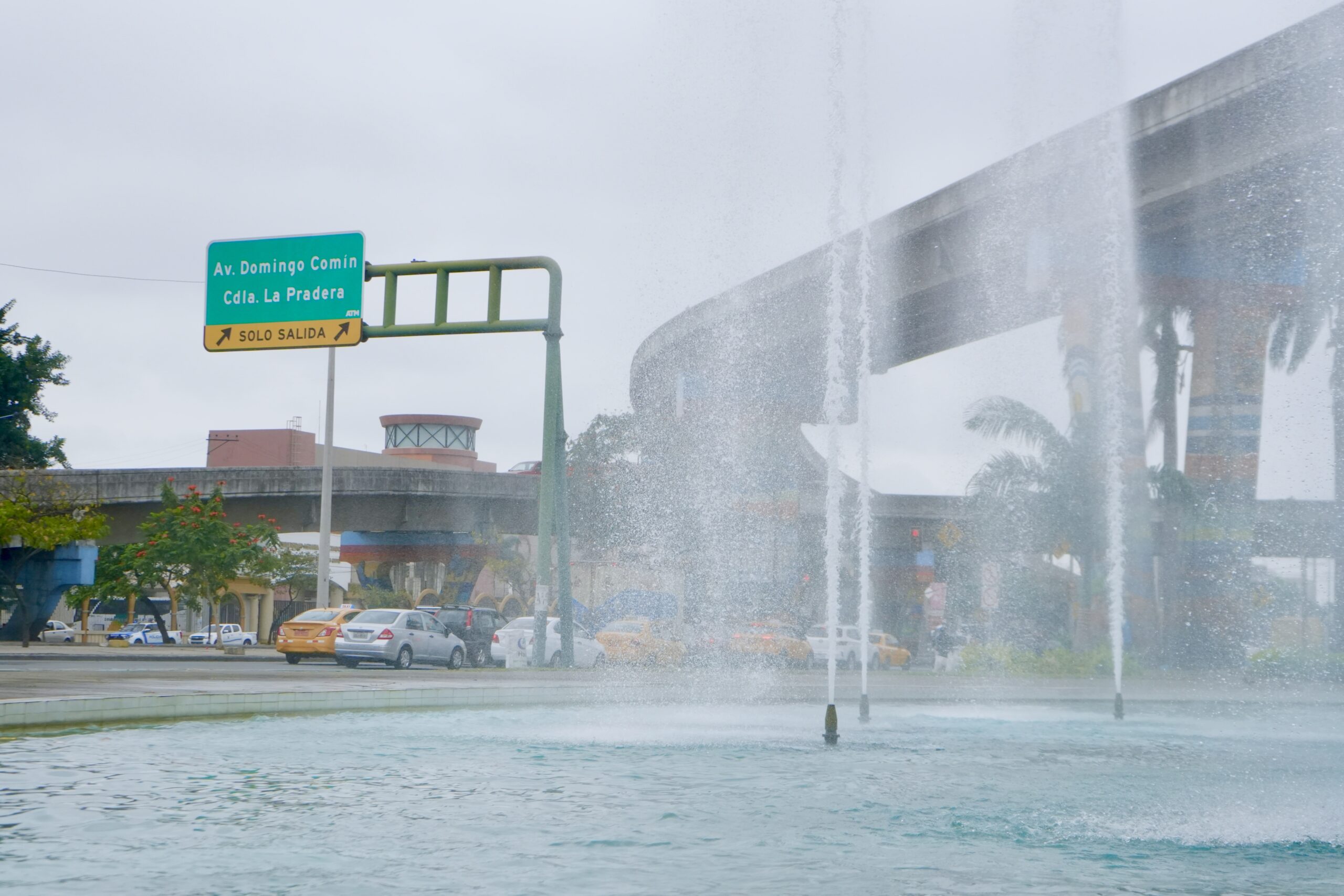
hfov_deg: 31.9
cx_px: 672
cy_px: 448
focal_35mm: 63
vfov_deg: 21.6
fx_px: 2352
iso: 800
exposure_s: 1/4000
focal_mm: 42
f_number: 4.5
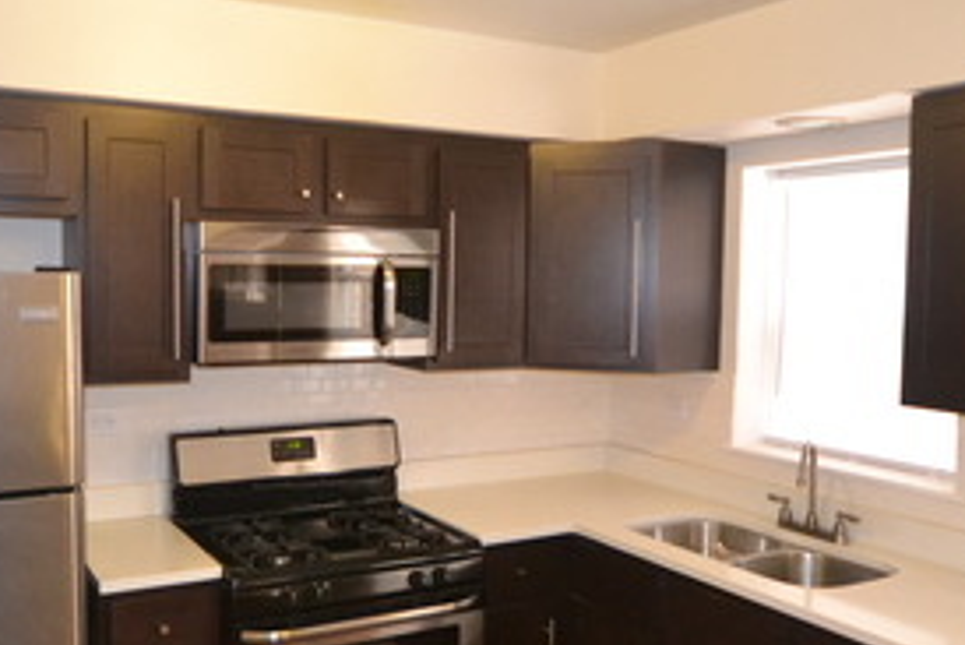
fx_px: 939
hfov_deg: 54.4
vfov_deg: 37.9
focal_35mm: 35
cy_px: 326
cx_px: 454
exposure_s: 1/60
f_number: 4
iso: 2500
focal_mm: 10
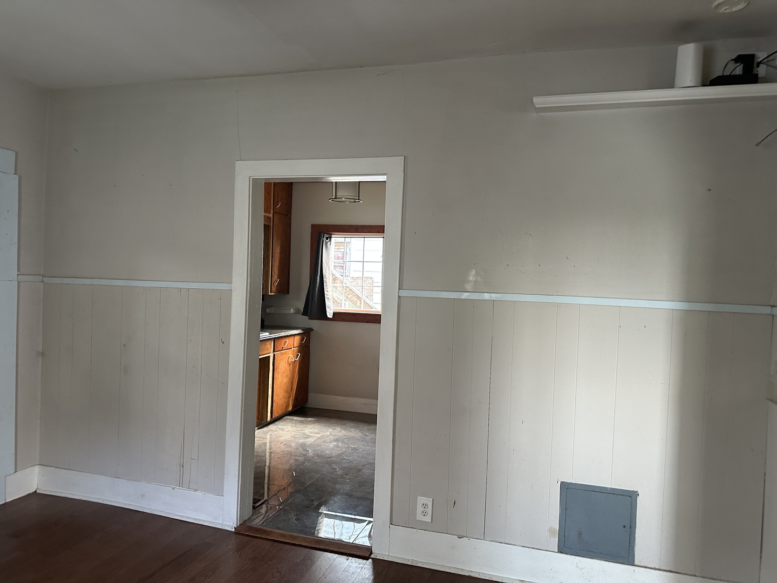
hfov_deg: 71.6
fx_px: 539
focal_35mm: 24
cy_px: 292
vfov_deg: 56.8
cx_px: 388
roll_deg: -0.6
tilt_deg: +1.8
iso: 320
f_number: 1.78
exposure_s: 1/60
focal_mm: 6.86
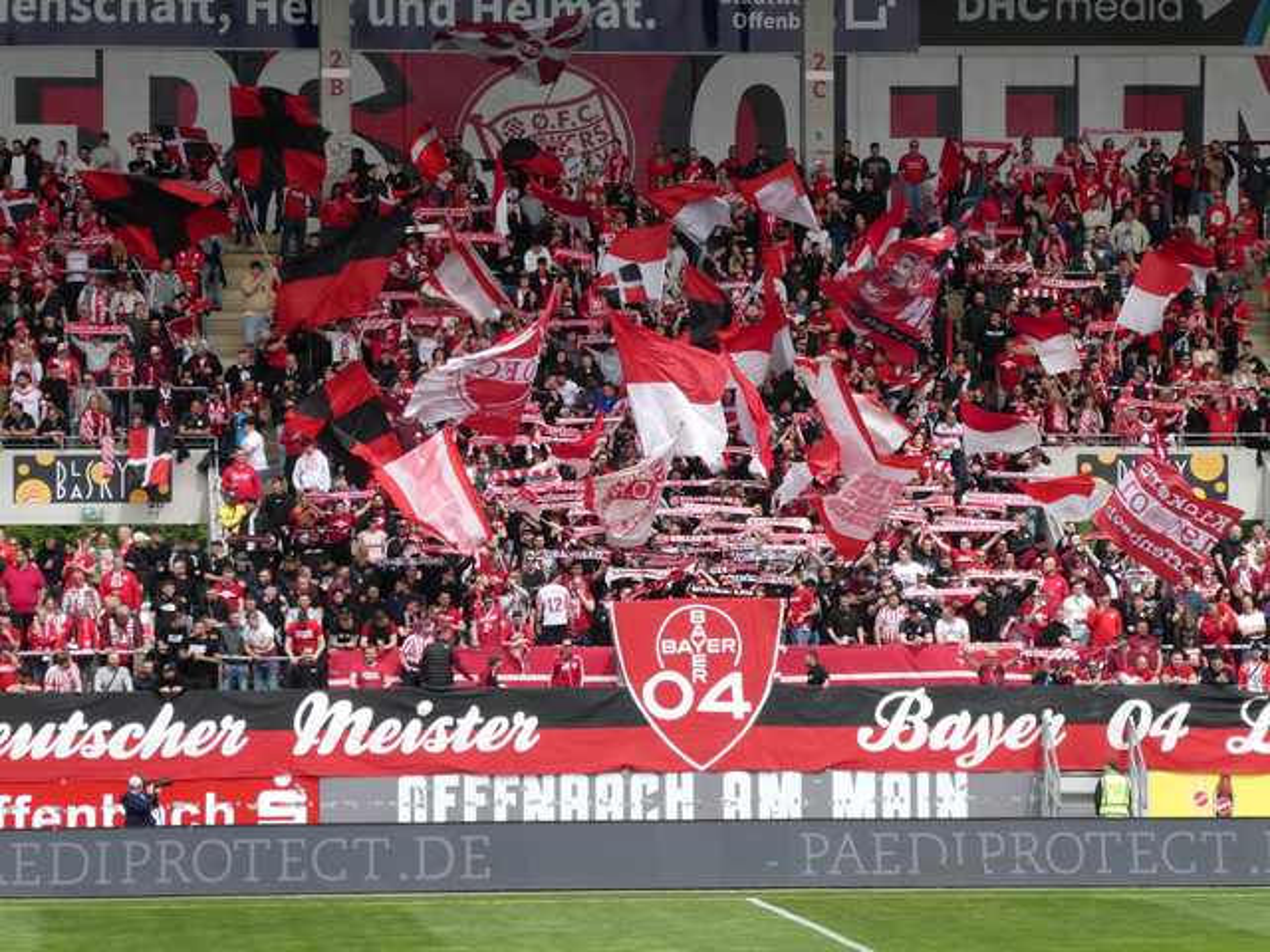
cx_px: 635
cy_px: 476
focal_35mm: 151
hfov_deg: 13.1
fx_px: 5540
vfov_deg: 9.8
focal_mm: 27.1
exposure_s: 1/320
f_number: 5.4
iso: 80
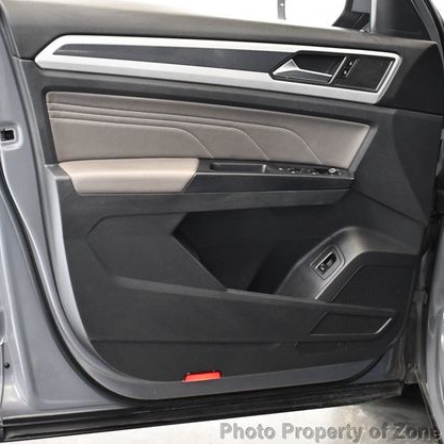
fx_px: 682
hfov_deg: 36.0
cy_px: 225
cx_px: 208
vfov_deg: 36.1
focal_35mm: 47
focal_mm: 18
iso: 3200
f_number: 3.5
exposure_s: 1/100
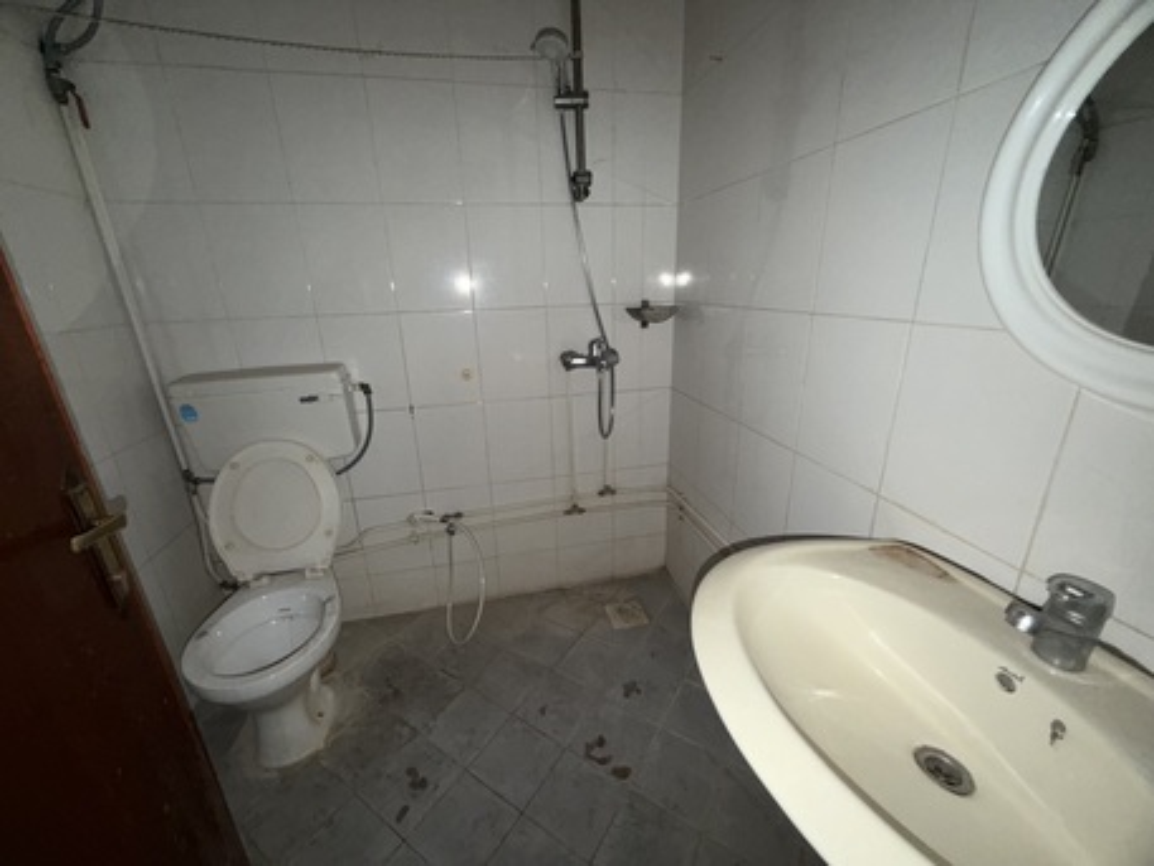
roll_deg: +2.0
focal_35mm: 14
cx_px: 577
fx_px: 467
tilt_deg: -19.1
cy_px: 433
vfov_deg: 85.7
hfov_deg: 102.0
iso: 125
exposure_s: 1/30
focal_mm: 2.22
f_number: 2.2
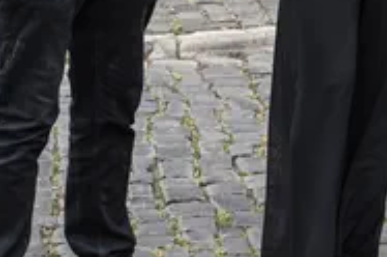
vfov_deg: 6.8
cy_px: -142
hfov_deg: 10.1
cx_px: 621
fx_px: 2114
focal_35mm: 197
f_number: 6.3
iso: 560
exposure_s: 1/500
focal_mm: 46
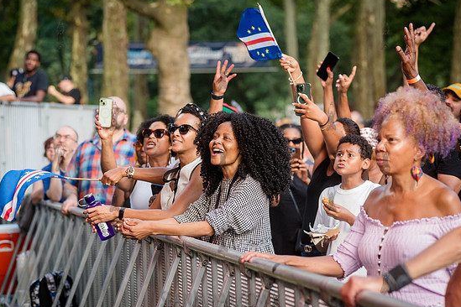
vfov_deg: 12.3
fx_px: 1421
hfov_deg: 18.4
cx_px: 223
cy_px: 156
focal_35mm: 111
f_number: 4
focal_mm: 105
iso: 2000
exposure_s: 1/1000
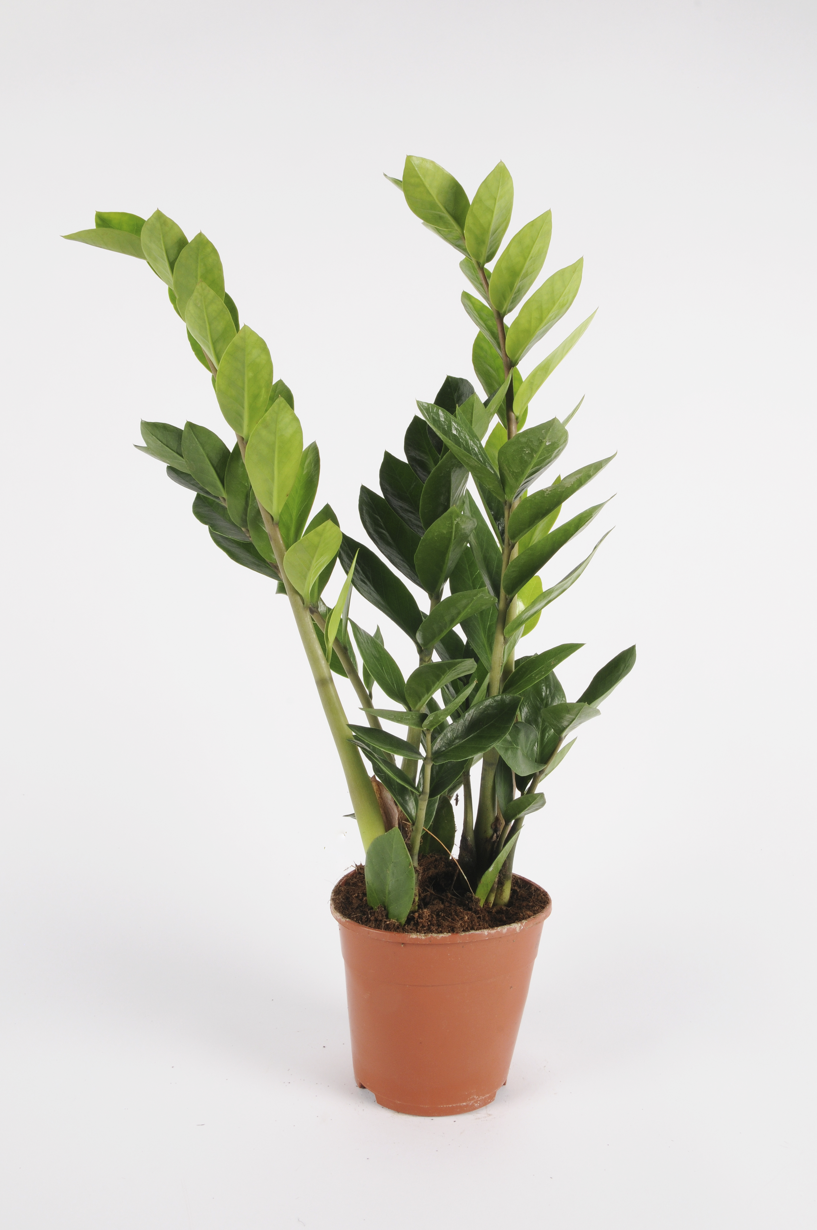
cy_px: 617
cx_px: 419
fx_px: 1160
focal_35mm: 34
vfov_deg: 55.9
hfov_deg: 38.8
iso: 250
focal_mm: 22
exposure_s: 1/125
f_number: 18
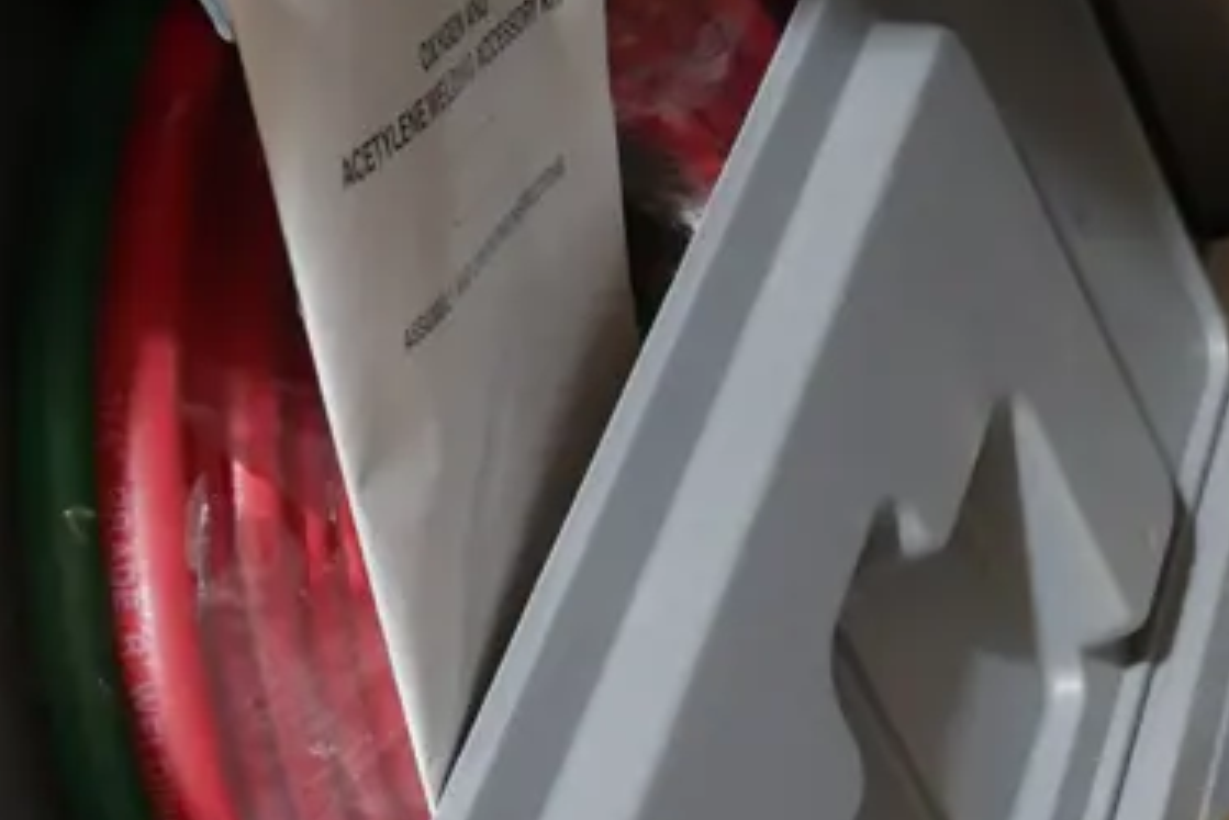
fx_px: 3313
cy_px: 904
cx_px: 1311
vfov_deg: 13.8
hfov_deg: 20.2
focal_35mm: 97
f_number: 4.5
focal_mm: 17
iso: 640
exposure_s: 1/60
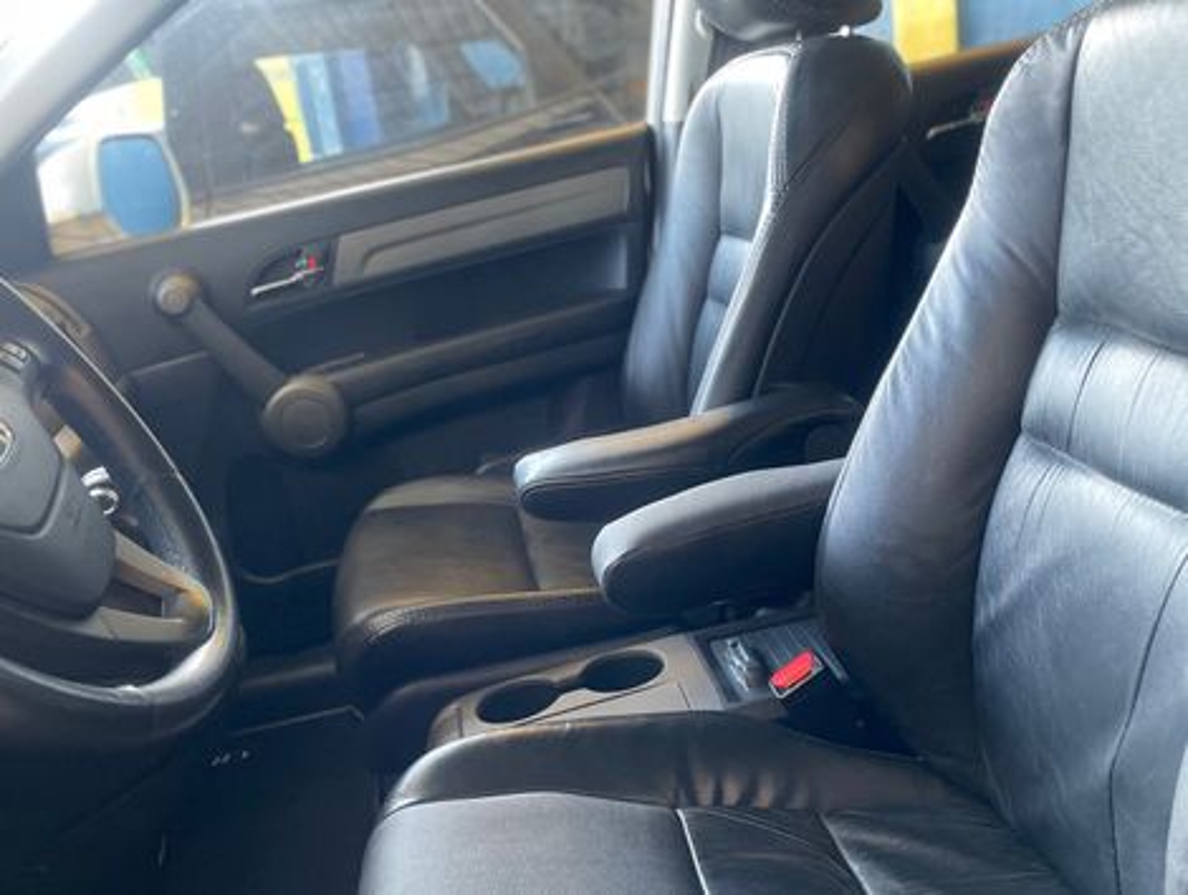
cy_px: 448
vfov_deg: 53.2
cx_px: 594
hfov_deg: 67.2
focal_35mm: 26
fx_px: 894
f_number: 1.6
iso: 500
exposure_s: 1/60
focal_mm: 4.2
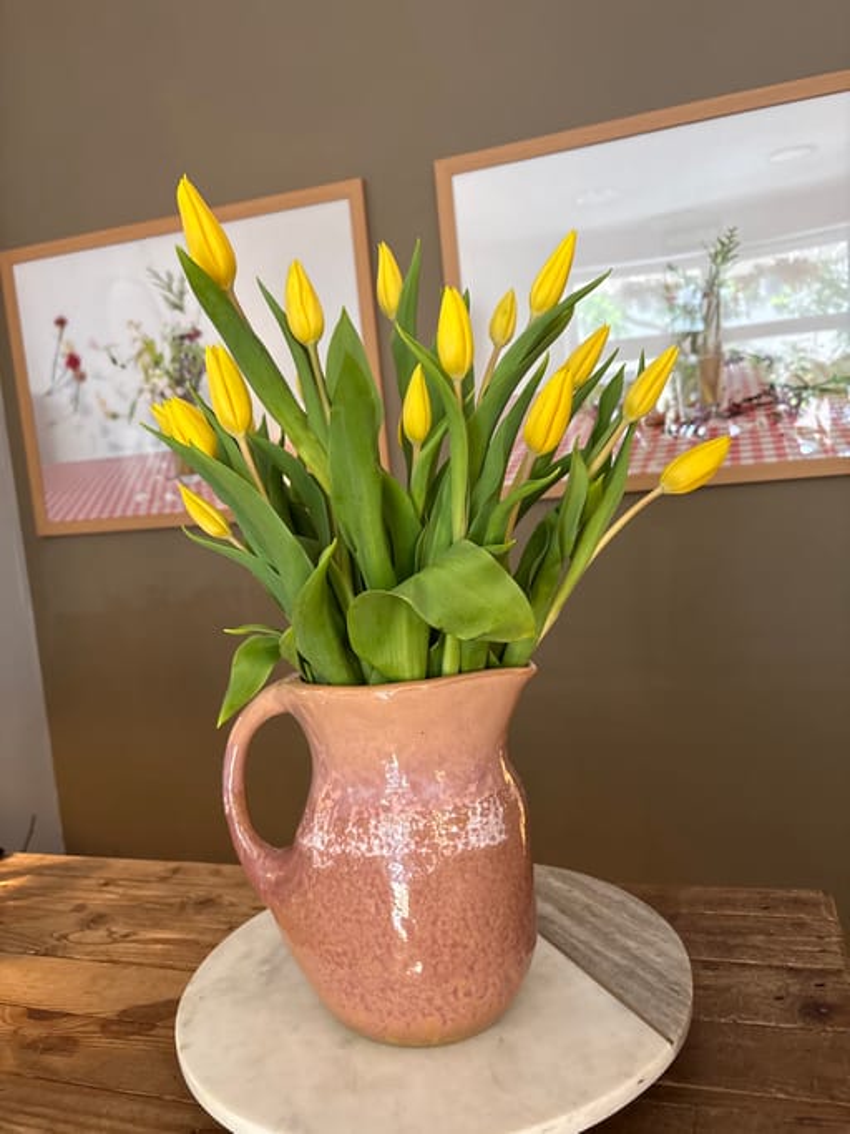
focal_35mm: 26
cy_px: 567
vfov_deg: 67.3
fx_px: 852
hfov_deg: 53.0
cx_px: 425
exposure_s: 1/60
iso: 200
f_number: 1.6
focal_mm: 5.96
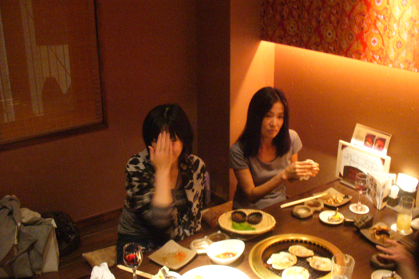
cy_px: 137
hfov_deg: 49.5
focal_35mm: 39
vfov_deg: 34.2
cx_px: 212
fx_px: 454
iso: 400
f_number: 2.8
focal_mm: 6.1
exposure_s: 1/8
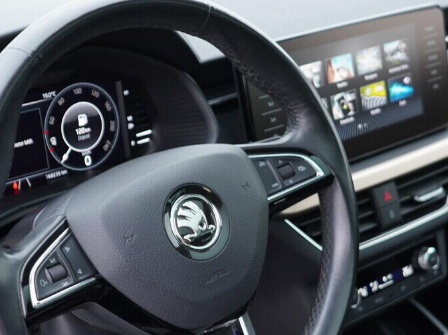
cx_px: 240
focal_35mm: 74
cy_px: 275
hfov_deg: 26.3
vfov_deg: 19.6
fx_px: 957
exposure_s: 1/40
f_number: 2.8
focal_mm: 24
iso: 250
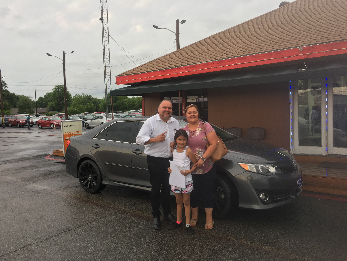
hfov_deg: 61.7
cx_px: 174
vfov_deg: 48.2
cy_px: 130
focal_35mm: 29
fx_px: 291
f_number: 2.2
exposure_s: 1/120
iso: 40
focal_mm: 4.15
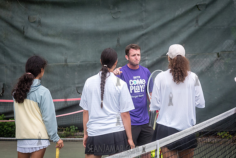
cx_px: 140
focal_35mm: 143
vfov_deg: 9.6
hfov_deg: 14.3
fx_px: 941
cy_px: 85
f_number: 6.3
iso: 1250
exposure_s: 1/2000
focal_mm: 120
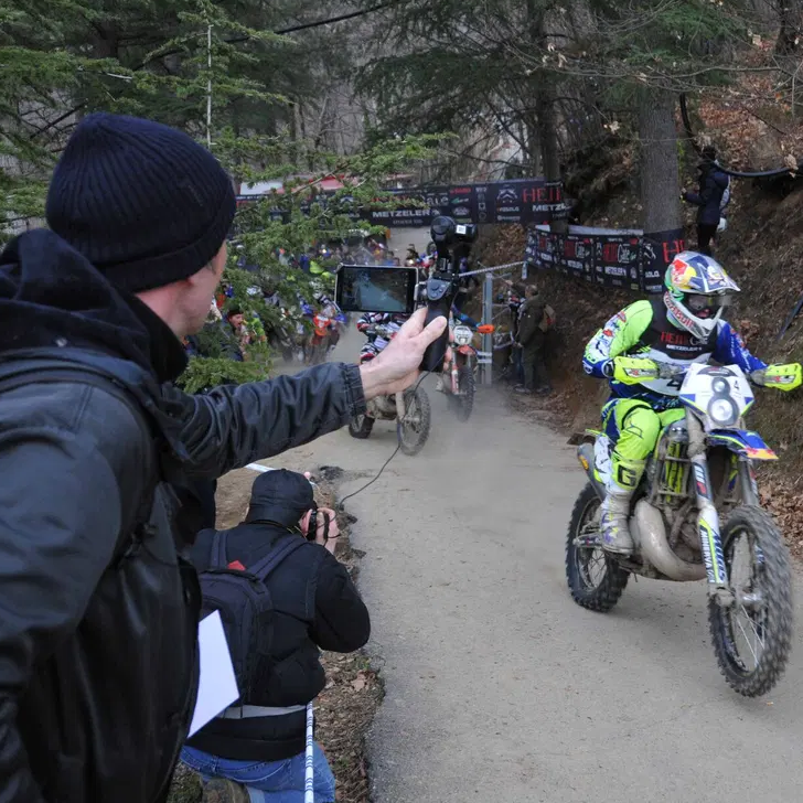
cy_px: 378
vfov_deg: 40.0
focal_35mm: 42
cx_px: 512
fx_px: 1102
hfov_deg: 39.7
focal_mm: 20
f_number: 3.5
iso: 800
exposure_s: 1/640
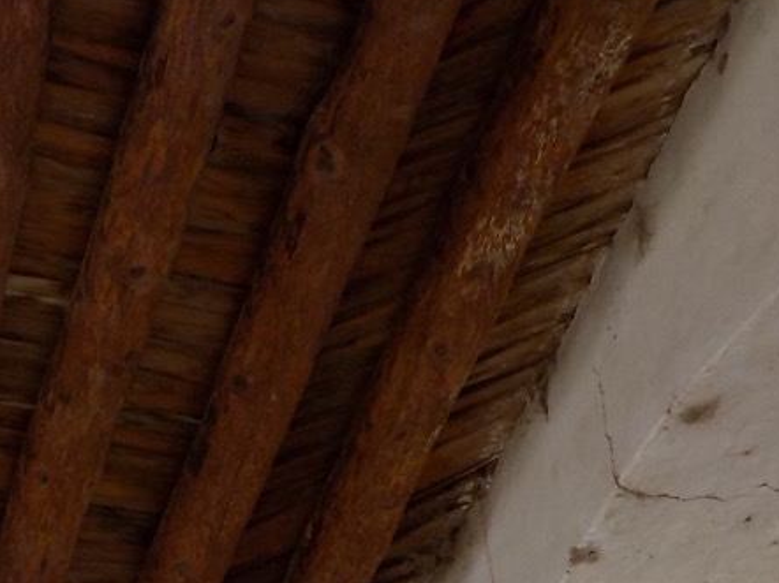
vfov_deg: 13.7
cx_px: -115
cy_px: 939
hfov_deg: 18.8
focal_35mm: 100
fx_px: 2249
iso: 80
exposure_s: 1/80
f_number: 3.1
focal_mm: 4
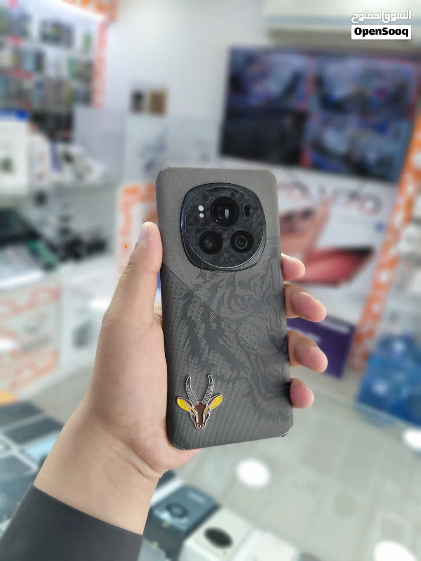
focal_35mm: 25
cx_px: 210
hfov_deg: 54.9
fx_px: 405
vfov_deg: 69.4
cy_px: 280
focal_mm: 4.69
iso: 50
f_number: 1.8
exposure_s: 1/168
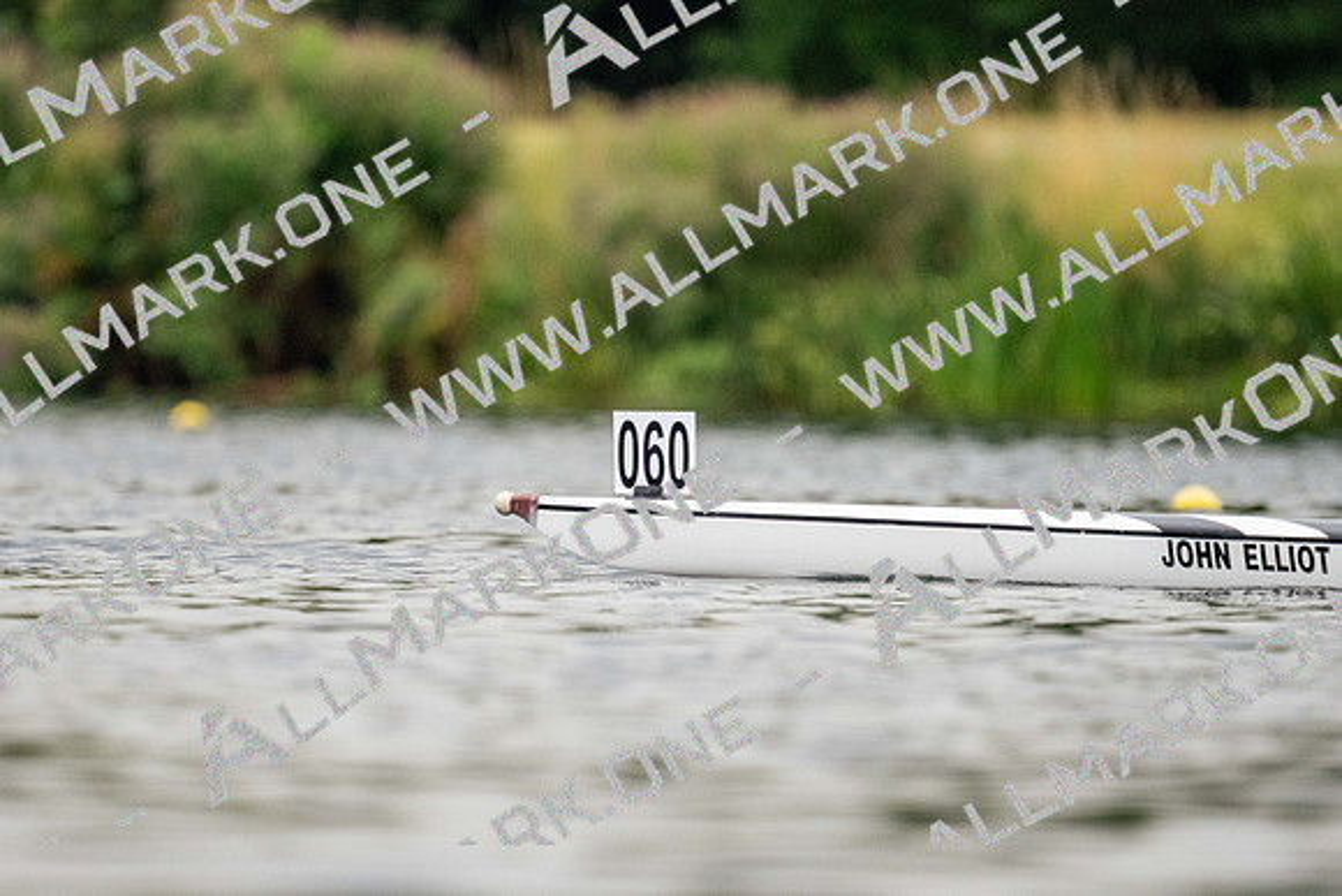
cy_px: 448
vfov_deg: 1.5
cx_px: 671
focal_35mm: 900
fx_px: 33556
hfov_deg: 2.3
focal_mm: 600
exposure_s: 1/1600
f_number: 6.3
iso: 2500
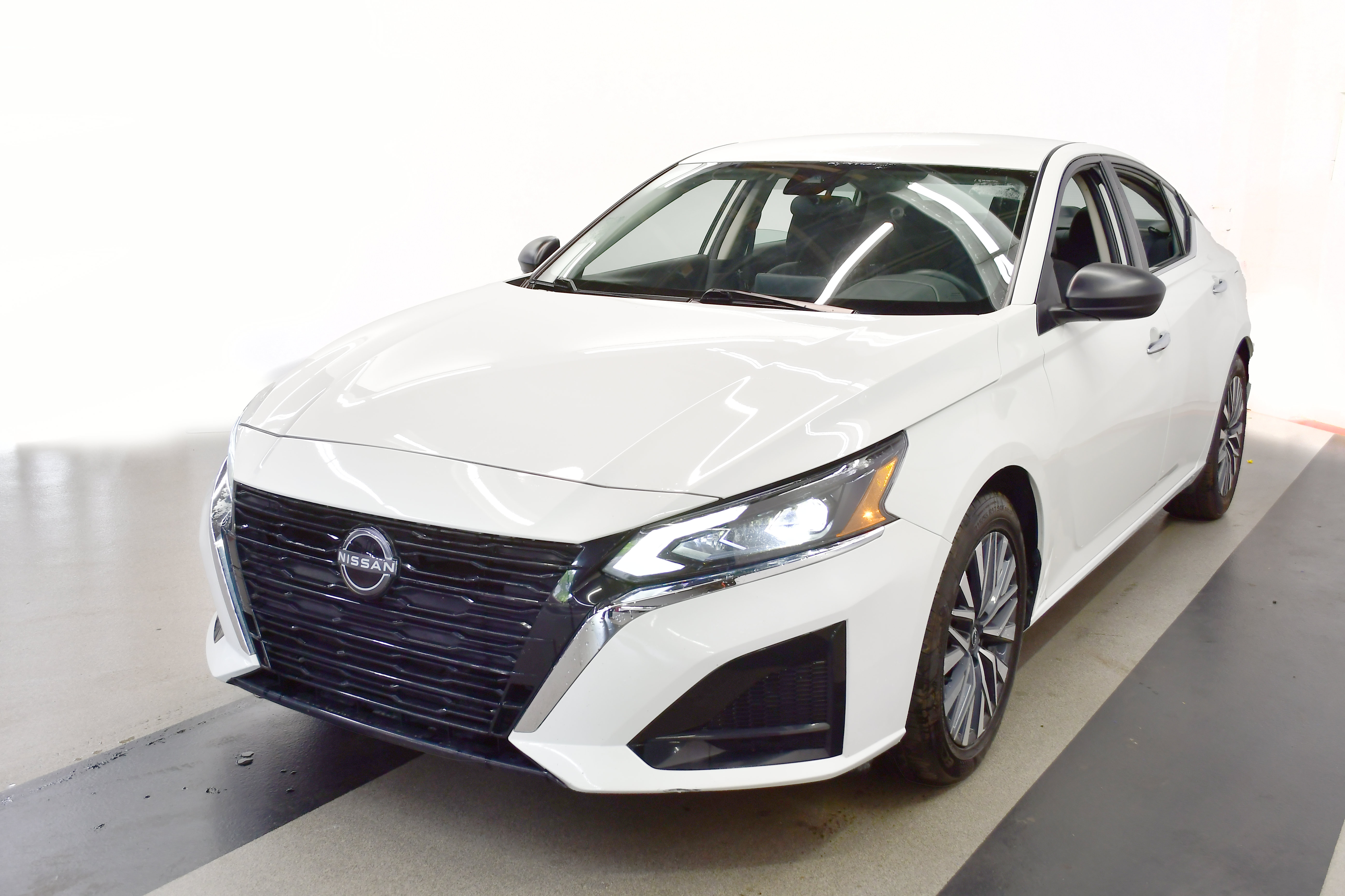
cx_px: 672
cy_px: 448
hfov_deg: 53.1
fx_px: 1345
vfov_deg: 36.9
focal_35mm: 36
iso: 320
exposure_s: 1/40
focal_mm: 24
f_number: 5.6
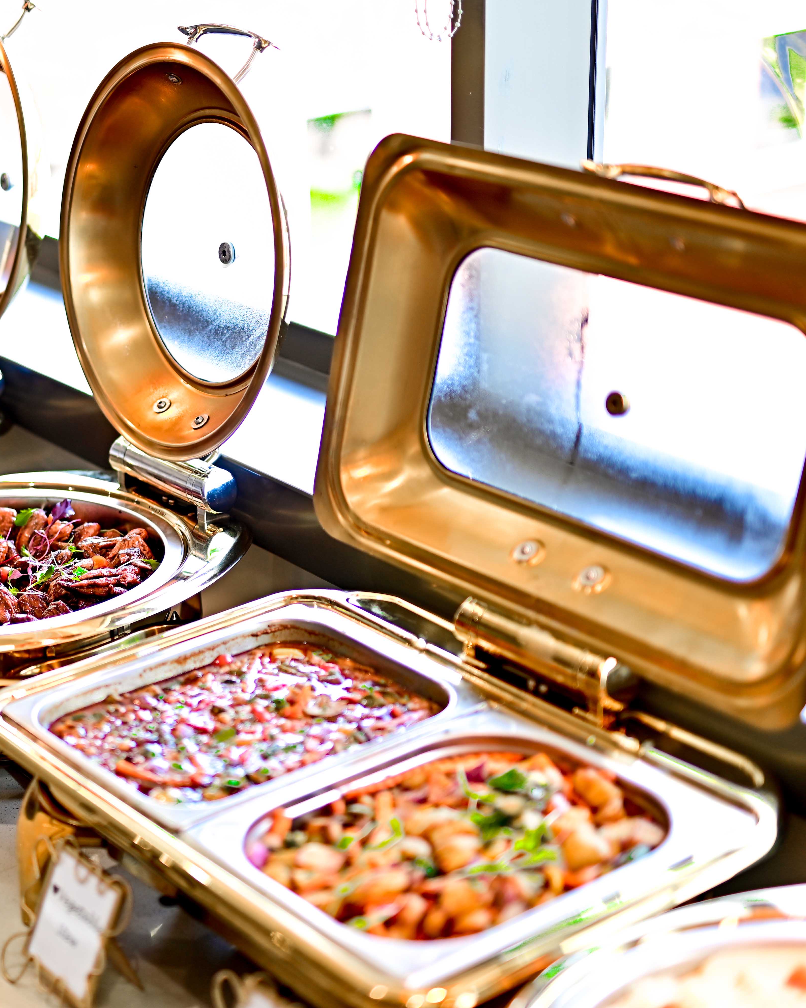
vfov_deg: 26.8
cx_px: 191
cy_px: 503
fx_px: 2117
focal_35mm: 71
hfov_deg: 21.4
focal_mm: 50
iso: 100
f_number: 1.4
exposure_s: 1/125
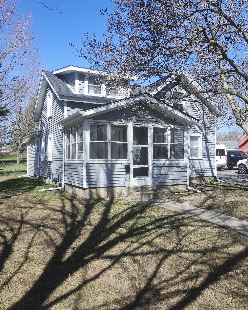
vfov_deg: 70.3
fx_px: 220
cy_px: 150
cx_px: 124
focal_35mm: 24
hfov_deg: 58.8
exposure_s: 1/871
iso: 25
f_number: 1.8
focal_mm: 5.54
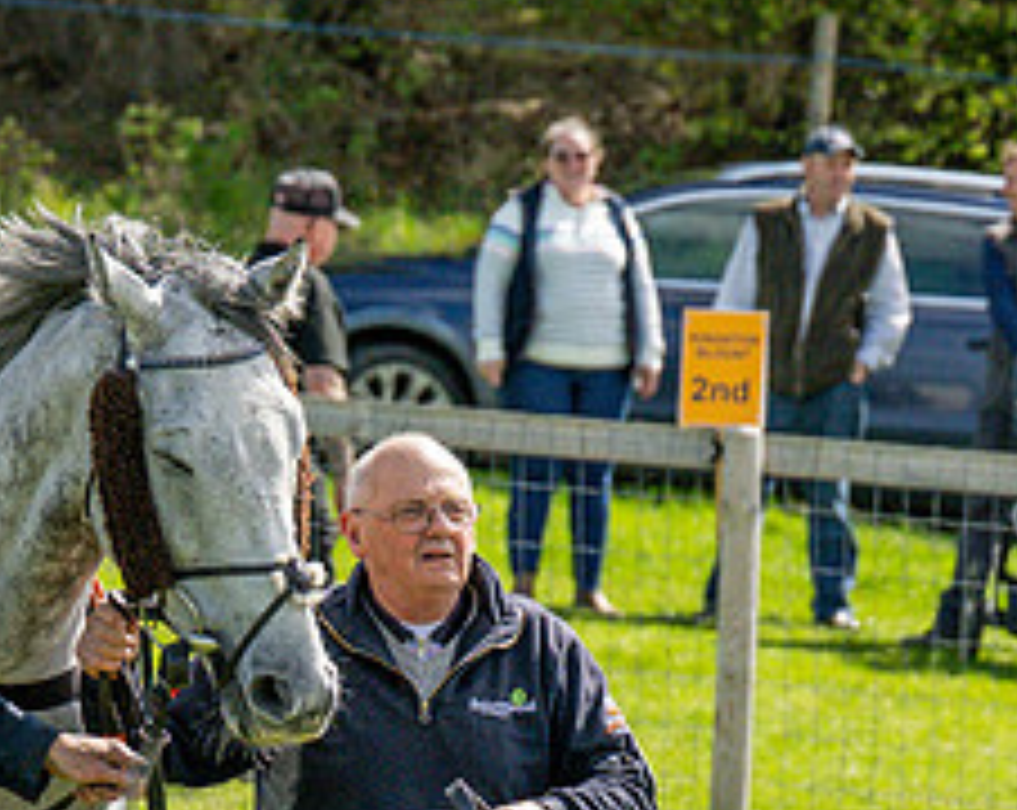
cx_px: -73
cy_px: 710
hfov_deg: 4.1
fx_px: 14122
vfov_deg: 3.3
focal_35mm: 470
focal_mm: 87
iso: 400
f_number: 4
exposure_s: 1/3200
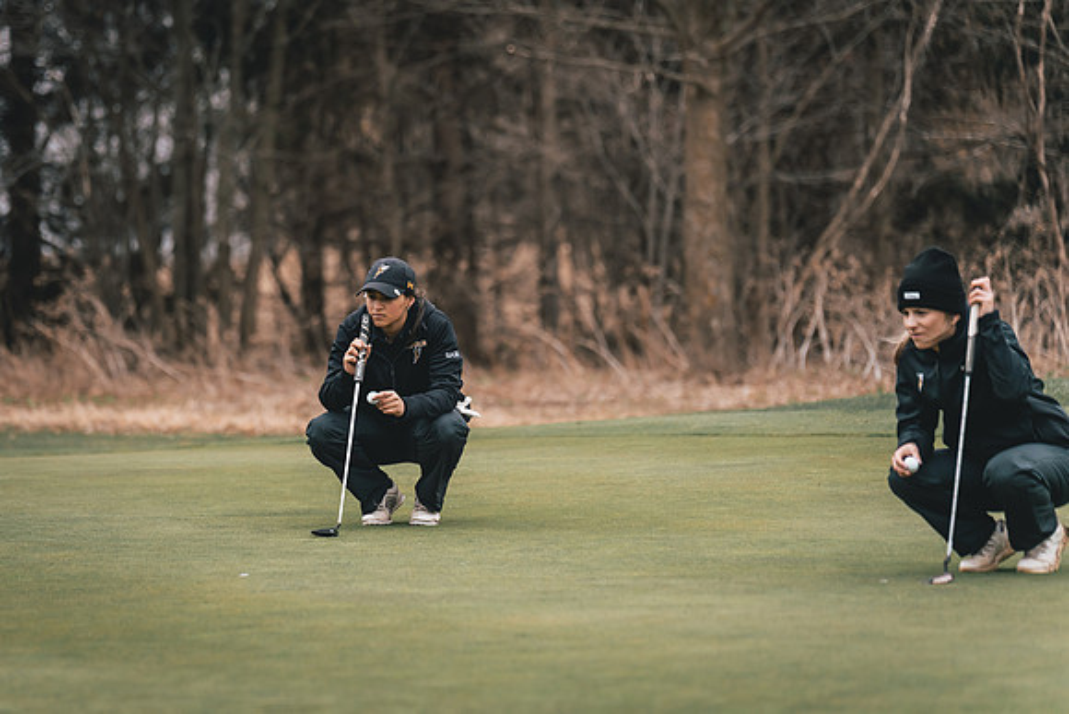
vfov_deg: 7.3
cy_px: 358
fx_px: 5572
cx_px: 409
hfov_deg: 11.0
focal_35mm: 188
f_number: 2.8
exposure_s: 1/4000
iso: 640
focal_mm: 150
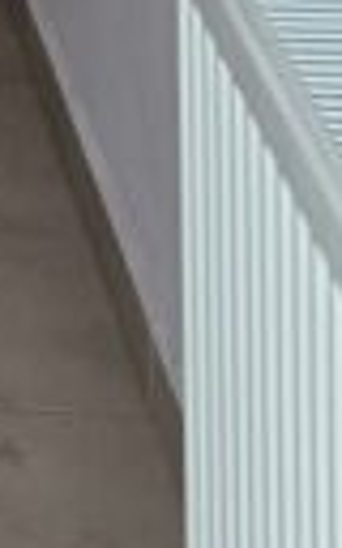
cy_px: -903
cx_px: -1056
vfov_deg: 9.0
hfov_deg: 5.6
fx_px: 3027
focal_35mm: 203
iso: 212
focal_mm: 5.27
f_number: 1.7
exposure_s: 1/100
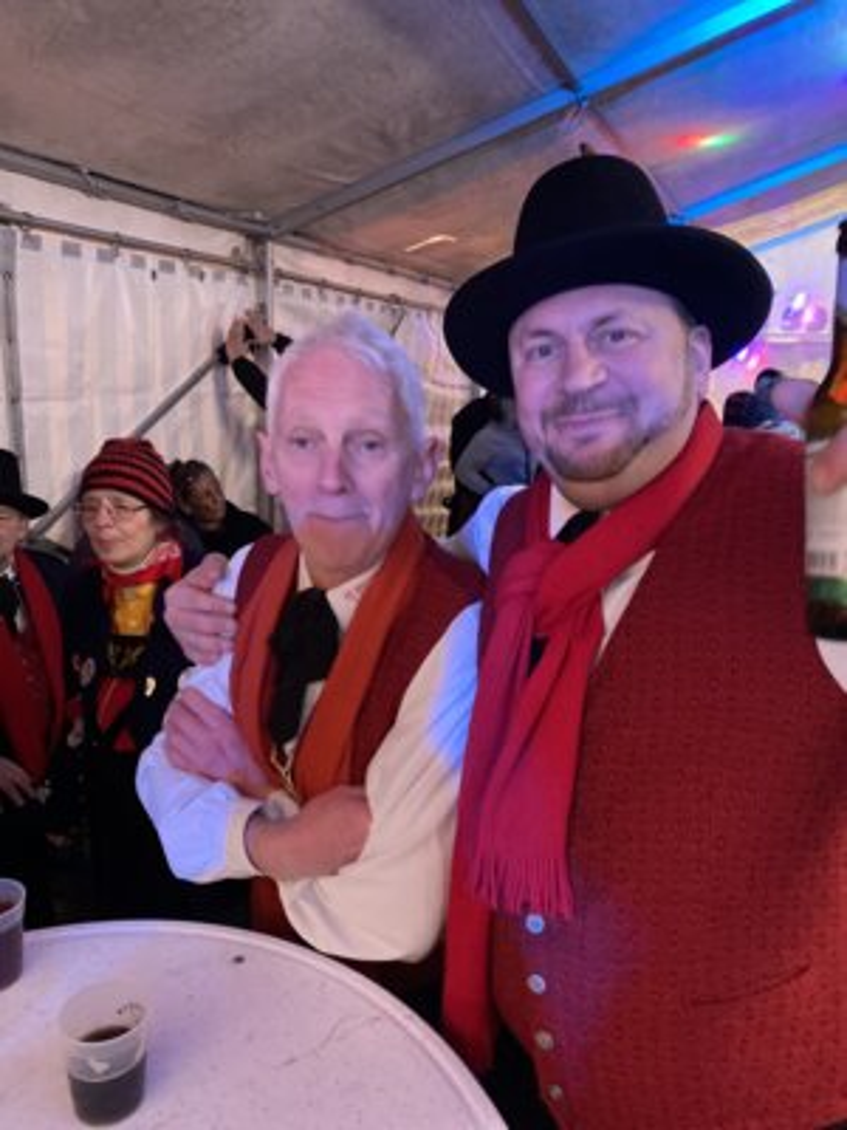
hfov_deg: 53.1
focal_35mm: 26
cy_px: 565
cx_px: 424
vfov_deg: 67.3
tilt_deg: -11.3
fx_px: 848
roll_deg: -1.1
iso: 500
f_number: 1.8
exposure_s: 1/33
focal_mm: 4.25
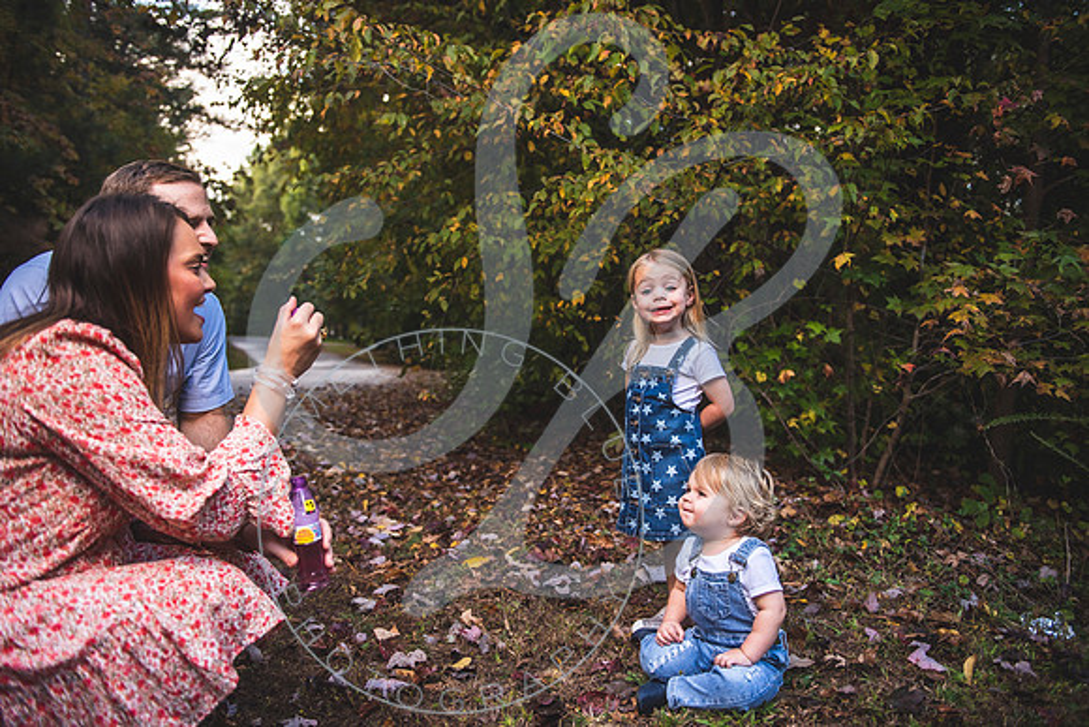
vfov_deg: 48.0
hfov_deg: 67.4
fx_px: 817
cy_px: 364
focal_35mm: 27
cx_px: 544
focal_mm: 27
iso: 100
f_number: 2.8
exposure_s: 1/200
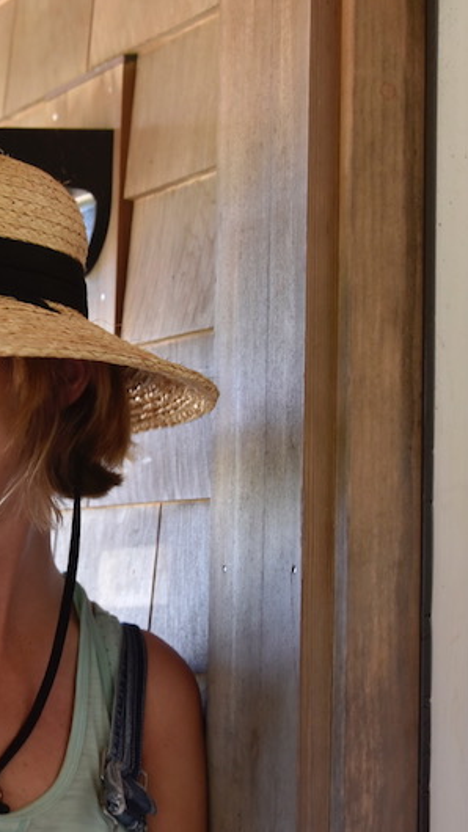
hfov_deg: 13.7
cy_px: 414
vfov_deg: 24.5
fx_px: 1920
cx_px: 19
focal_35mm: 87
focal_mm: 55
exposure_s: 1/100
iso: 400
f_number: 5
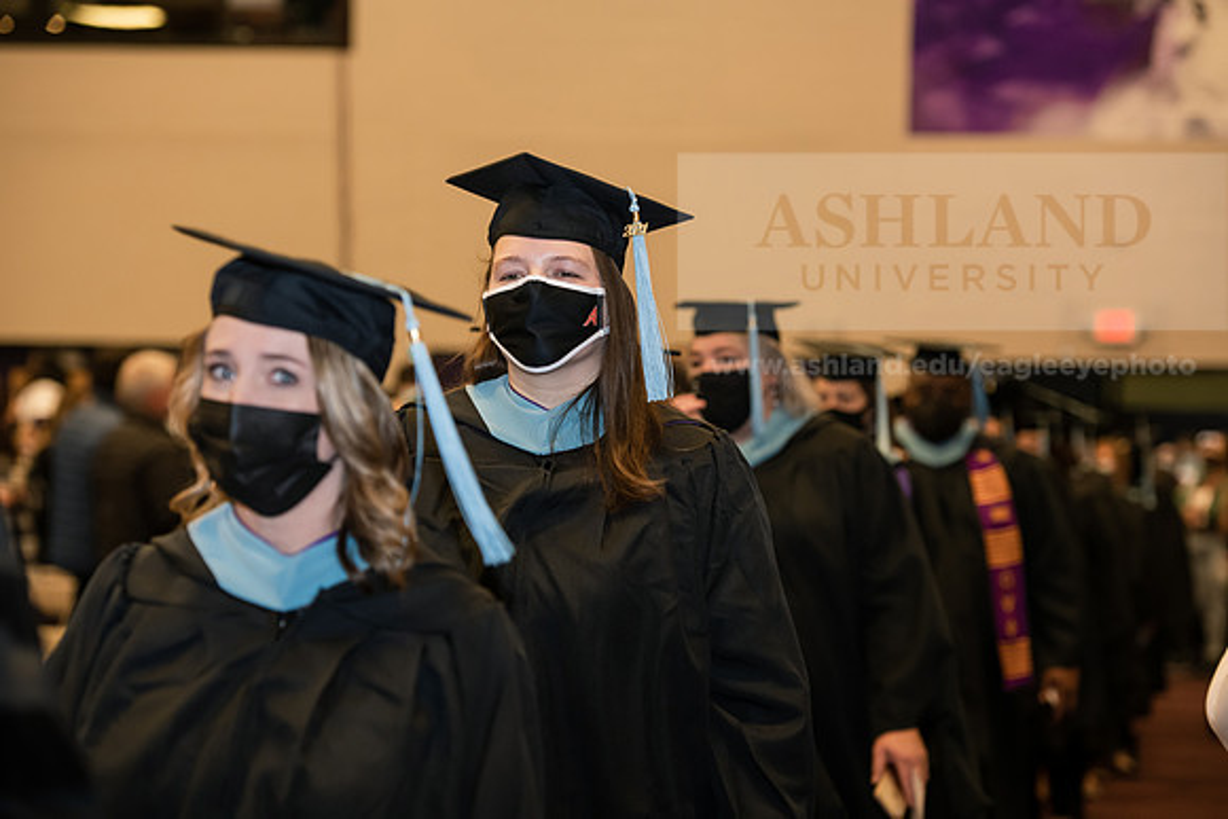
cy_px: 410
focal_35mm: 112
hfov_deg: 18.3
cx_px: 614
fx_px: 3821
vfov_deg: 12.2
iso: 1600
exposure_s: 1/200
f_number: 4
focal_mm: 112
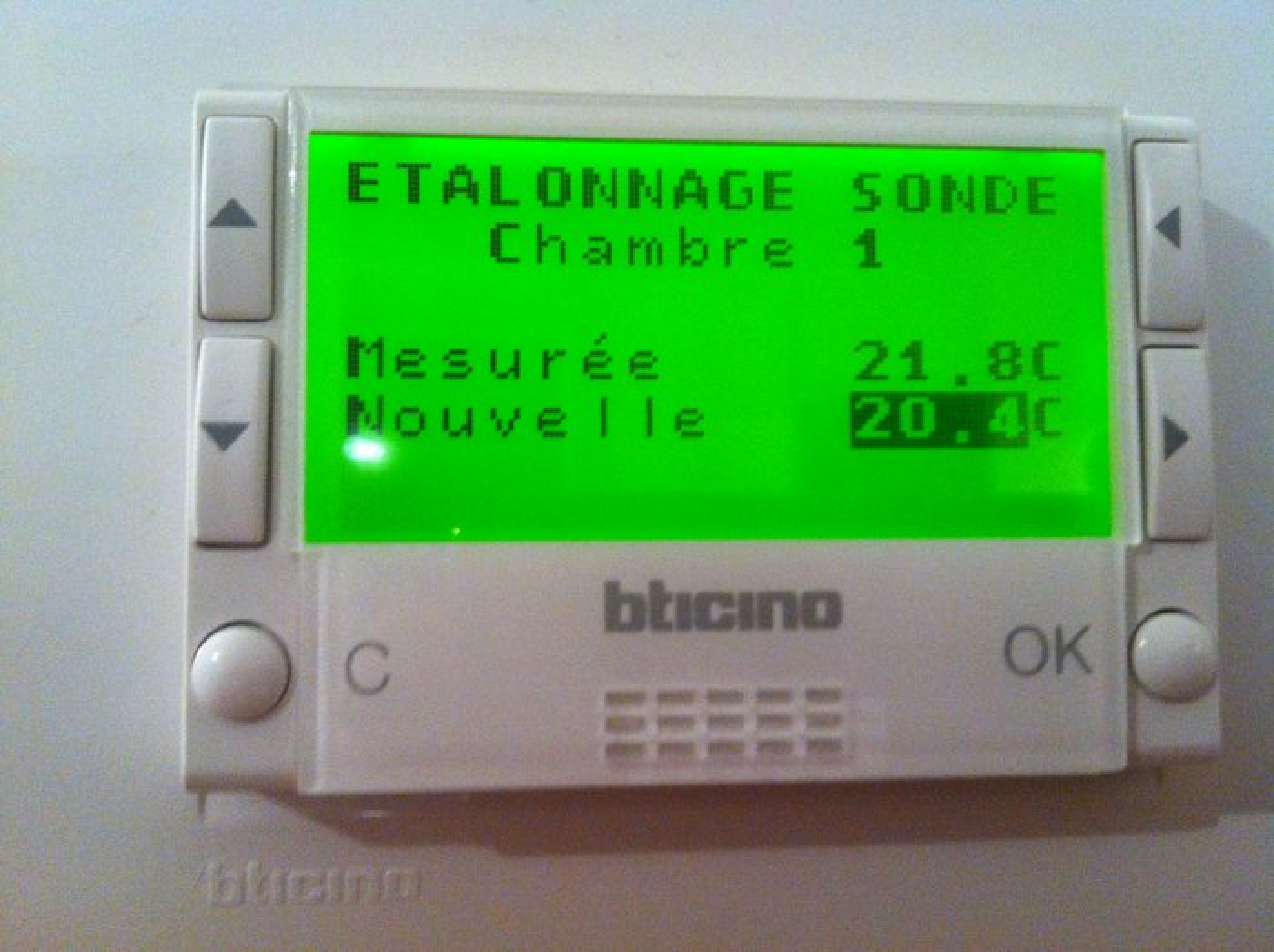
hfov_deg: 52.7
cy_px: 476
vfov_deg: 40.6
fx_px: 1286
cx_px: 637
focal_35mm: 35
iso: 400
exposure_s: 1/15
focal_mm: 3.85
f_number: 2.8
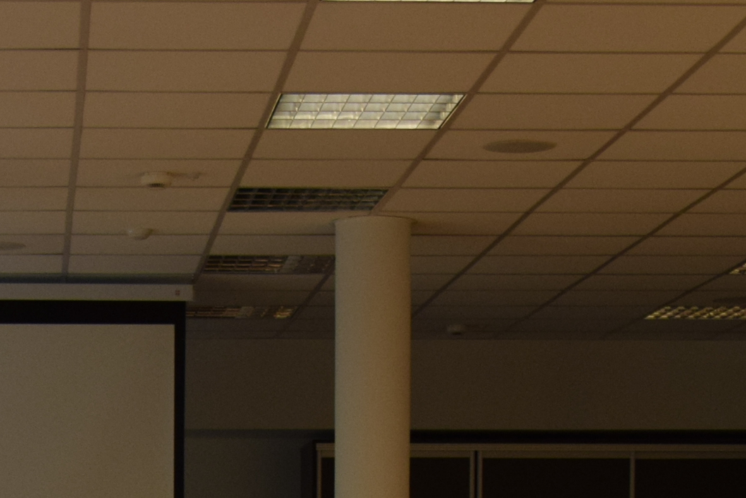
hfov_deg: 14.8
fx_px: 2839
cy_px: 911
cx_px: 99
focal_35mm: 137
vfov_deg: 9.5
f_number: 4.5
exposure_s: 1/80
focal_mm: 24
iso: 800
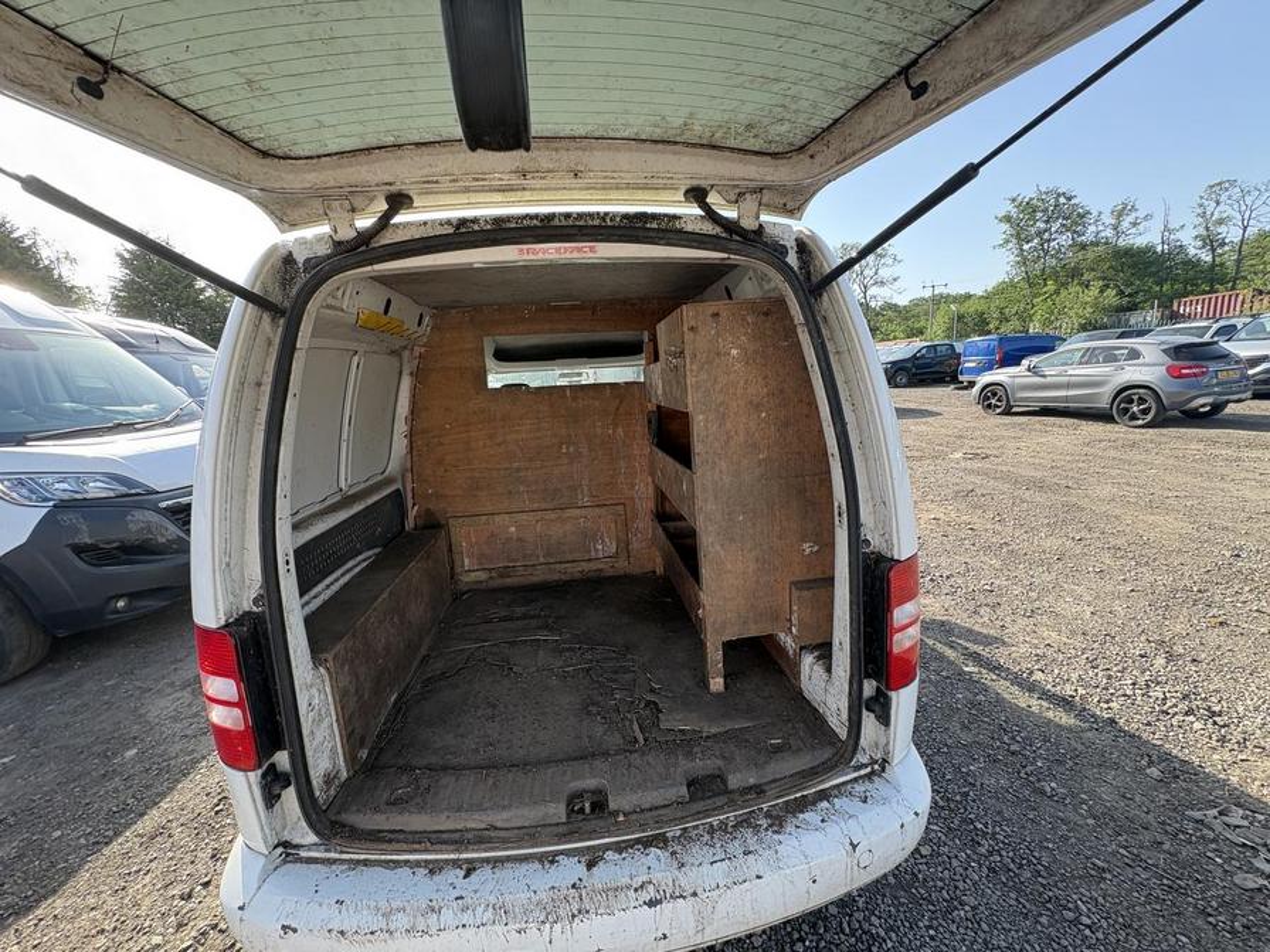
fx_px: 514
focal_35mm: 14
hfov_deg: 102.1
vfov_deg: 85.7
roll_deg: +0.2
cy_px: 476
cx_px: 635
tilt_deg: -14.5
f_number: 2.2
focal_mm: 2.22
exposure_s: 1/147
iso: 50
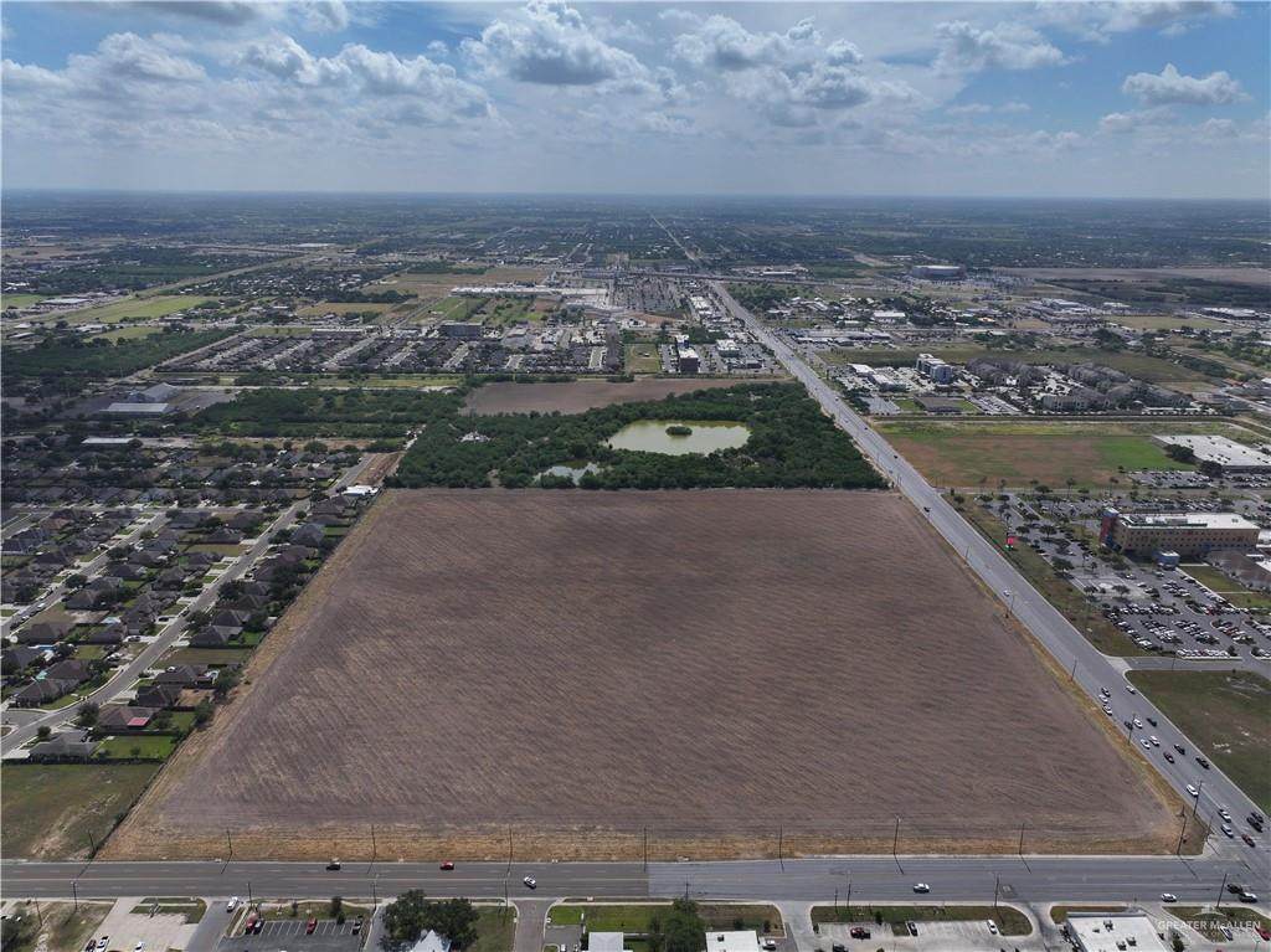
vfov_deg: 56.8
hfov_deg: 71.6
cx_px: 636
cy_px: 476
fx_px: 881
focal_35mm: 24
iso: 110
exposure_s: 1/320
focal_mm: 12.29
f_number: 2.8
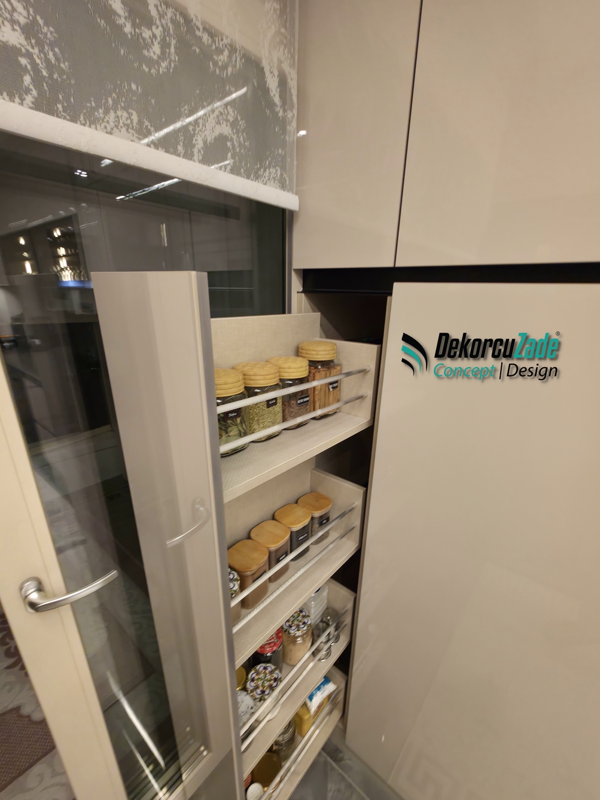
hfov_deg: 85.7
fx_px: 323
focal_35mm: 14
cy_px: 423
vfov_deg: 101.9
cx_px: 306
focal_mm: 2.2
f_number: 1.9
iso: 125
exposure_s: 1/20
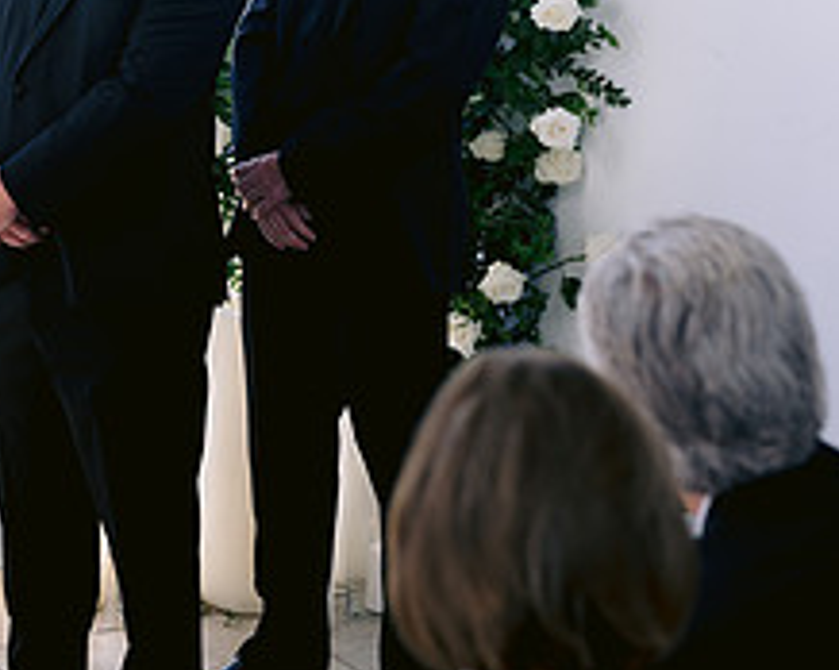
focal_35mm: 97
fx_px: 2406
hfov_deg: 19.7
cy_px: 81
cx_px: 269
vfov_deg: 15.7
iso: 200
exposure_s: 1/1250
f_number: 2.8
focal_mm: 50
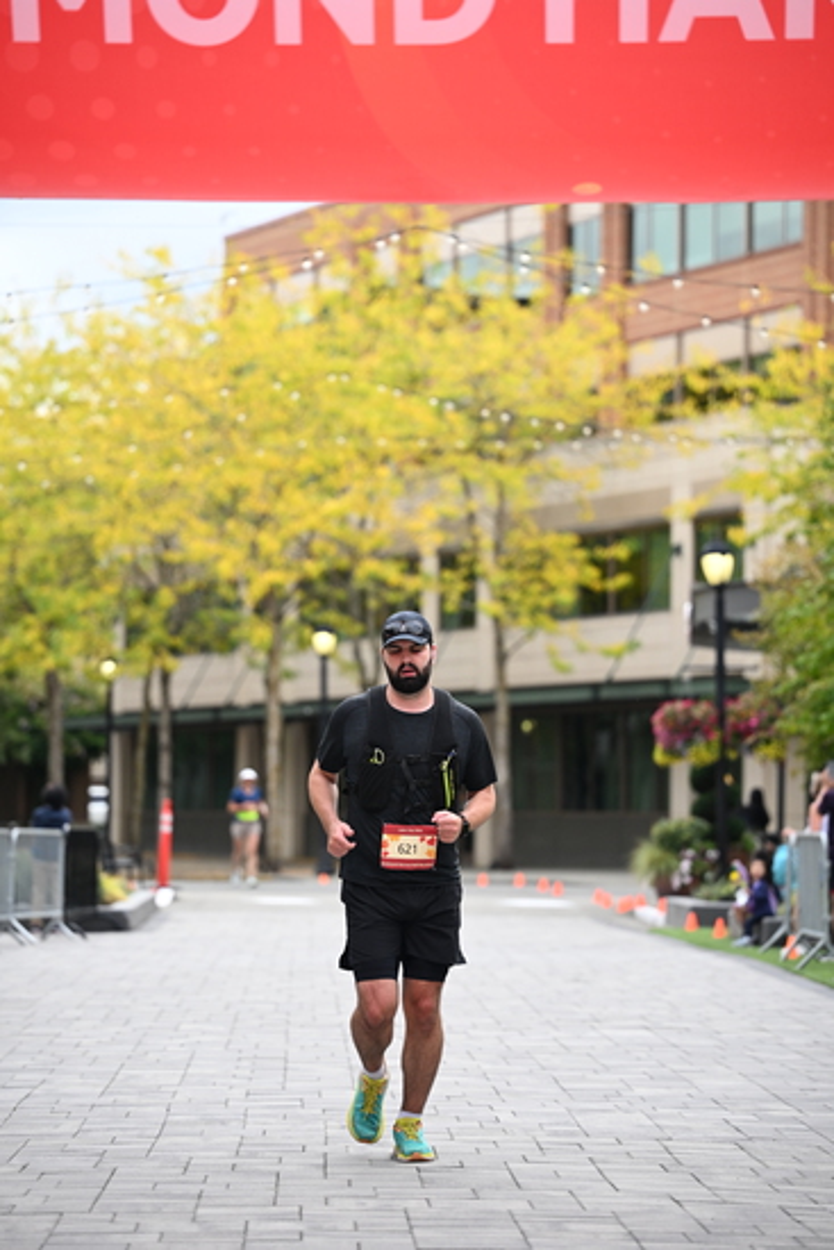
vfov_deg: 17.1
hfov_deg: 11.4
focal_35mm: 120
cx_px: 417
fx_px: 4167
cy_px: 625
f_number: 2.8
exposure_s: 1/2500
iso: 640
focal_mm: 120
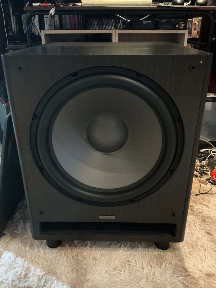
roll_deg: +1.4
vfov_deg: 60.0
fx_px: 250
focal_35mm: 30
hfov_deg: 46.8
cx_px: 106
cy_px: 143
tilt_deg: -26.1
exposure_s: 1/20
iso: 640
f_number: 1.8
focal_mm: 3
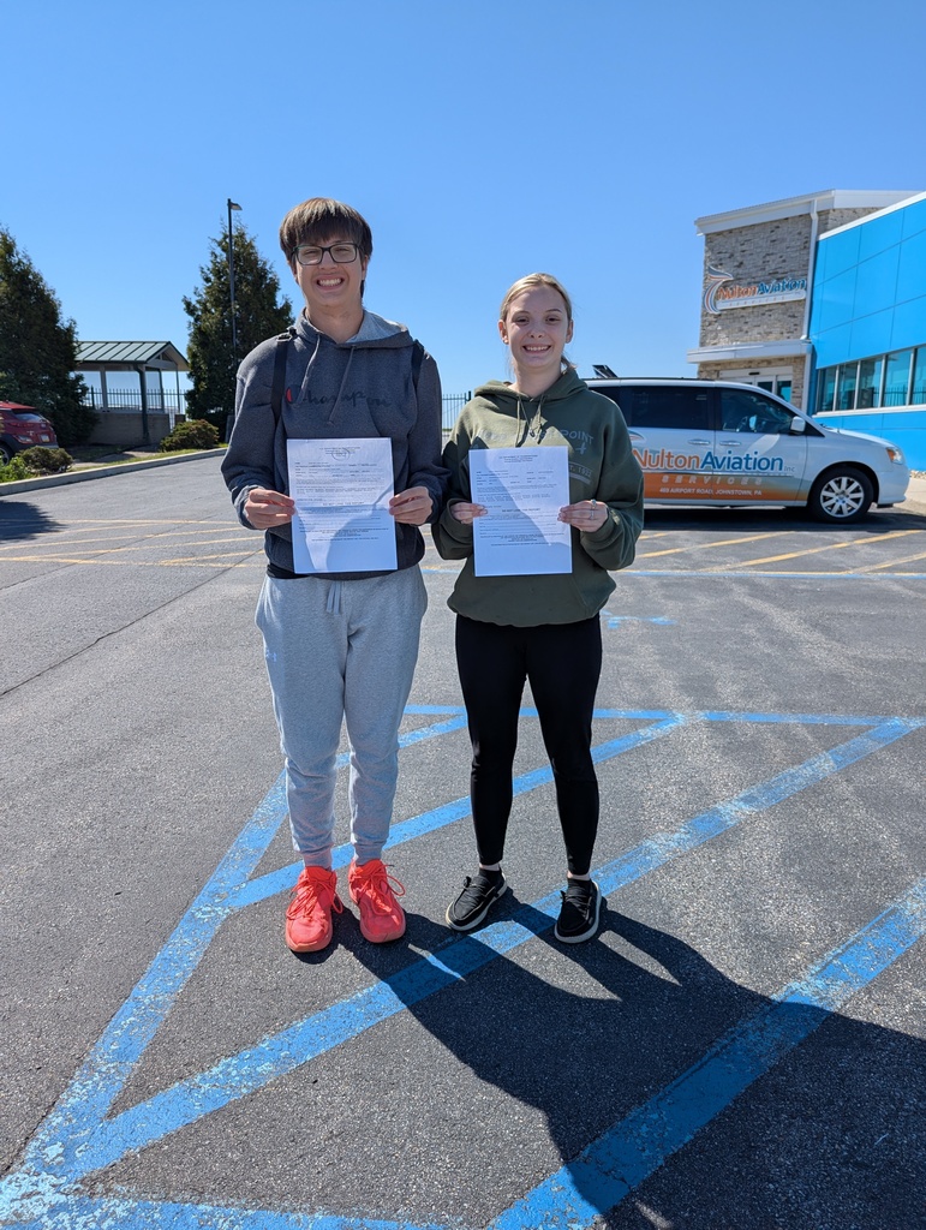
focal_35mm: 24
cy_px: 615
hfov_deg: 56.9
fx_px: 854
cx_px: 463
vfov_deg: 71.5
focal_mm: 6.81
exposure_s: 1/1689
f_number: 1.85
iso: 34
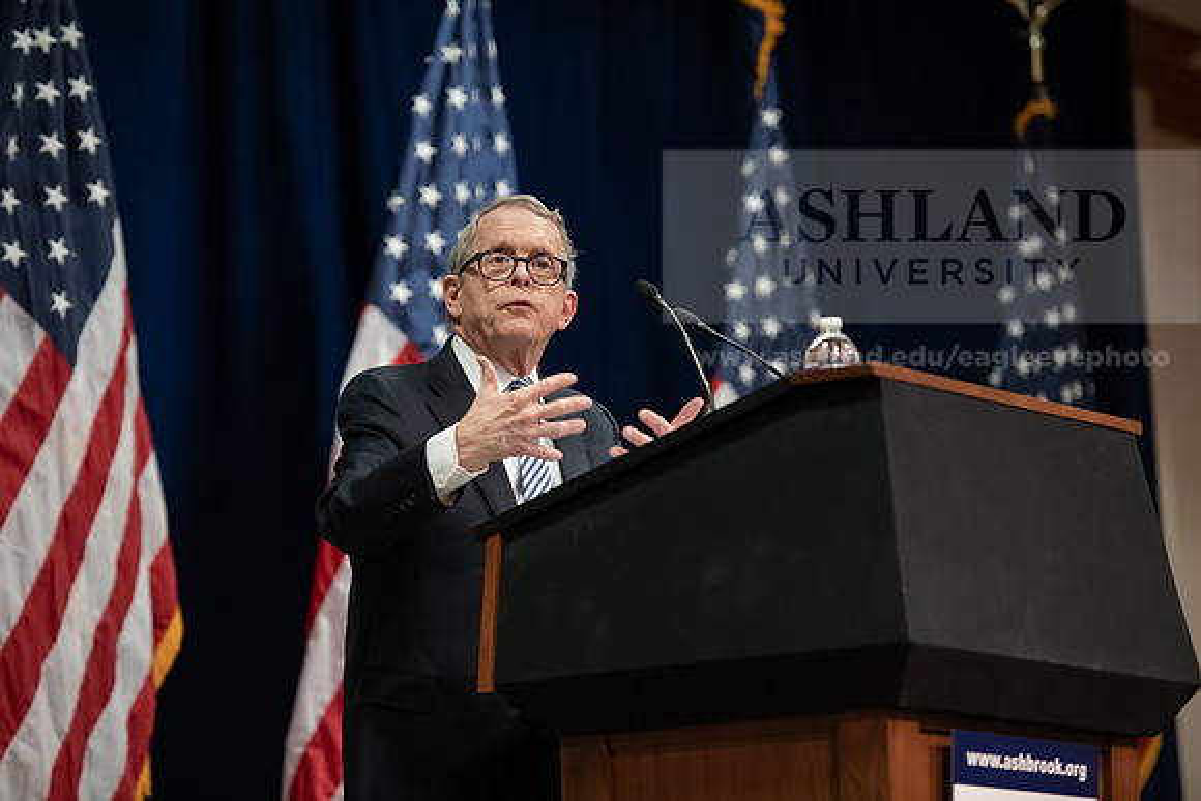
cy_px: 400
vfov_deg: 9.5
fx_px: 4838
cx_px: 600
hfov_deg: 14.2
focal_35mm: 145
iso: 2000
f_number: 3.2
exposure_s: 1/200
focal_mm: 145
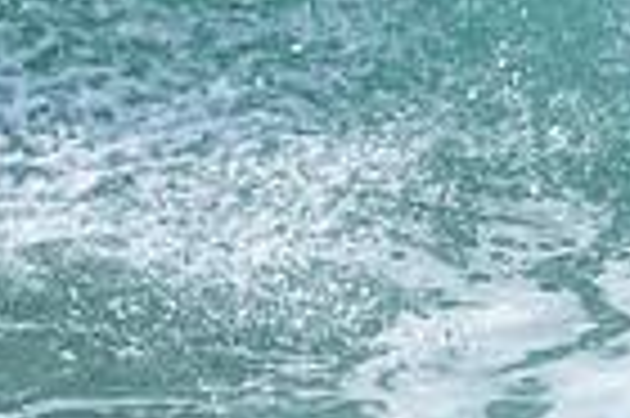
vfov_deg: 0.3
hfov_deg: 0.5
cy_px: -510
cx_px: 944
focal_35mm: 4553
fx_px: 79584
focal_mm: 800
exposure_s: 1/2000
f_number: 6.3
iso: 360
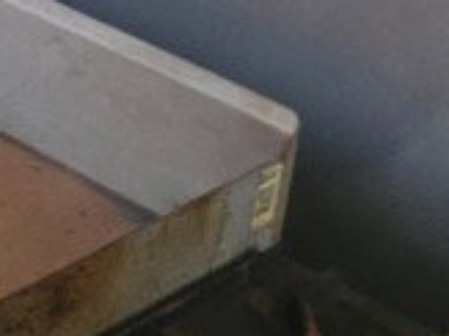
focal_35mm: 120
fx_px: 1555
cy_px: -693
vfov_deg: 9.5
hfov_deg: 16.0
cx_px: 496
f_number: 1.8
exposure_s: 1/40
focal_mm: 6.7
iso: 200
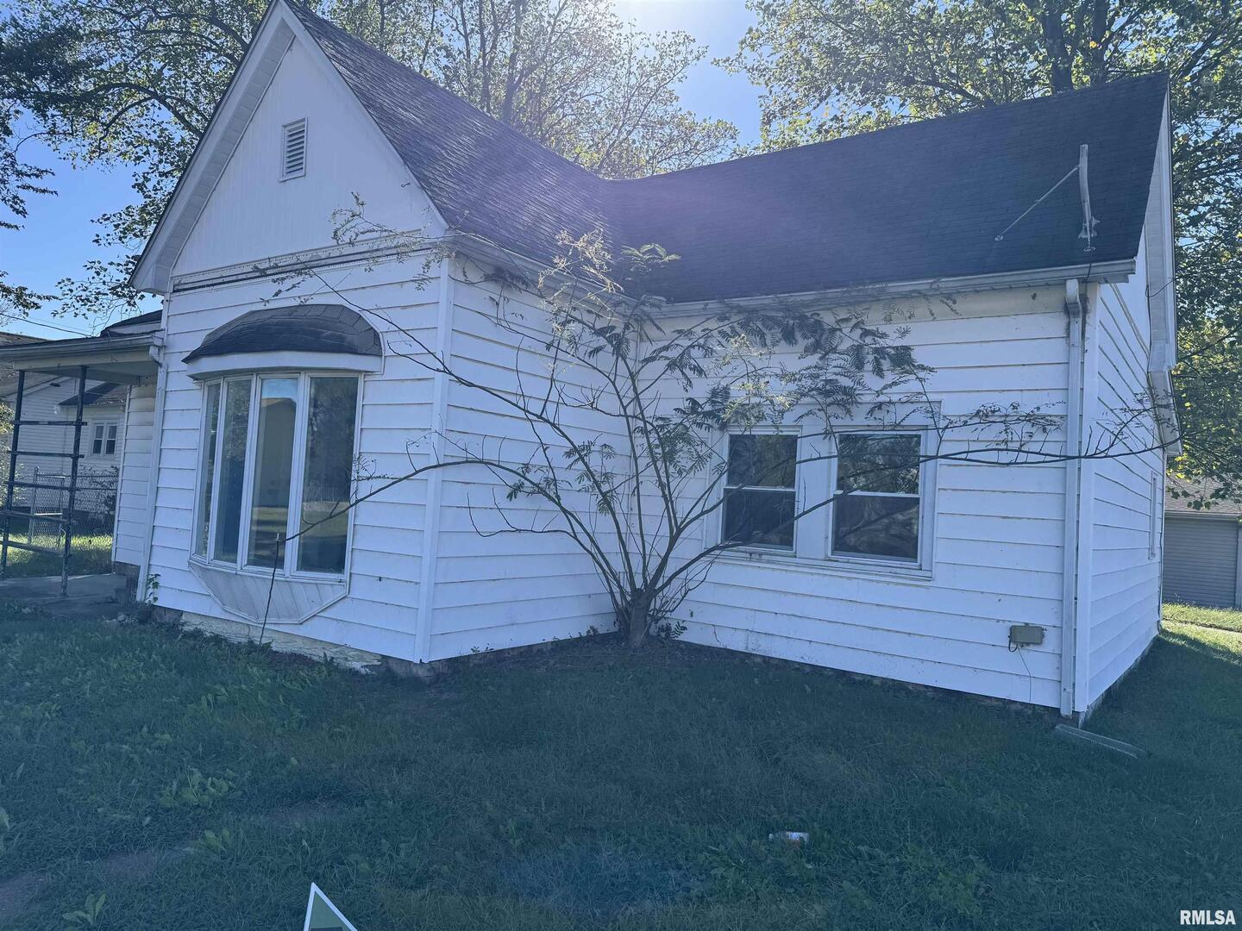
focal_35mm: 24
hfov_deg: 71.6
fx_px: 861
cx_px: 621
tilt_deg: +0.5
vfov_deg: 56.8
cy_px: 466
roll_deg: -4.1
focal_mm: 6.76
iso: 80
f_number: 1.78
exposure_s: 1/1923
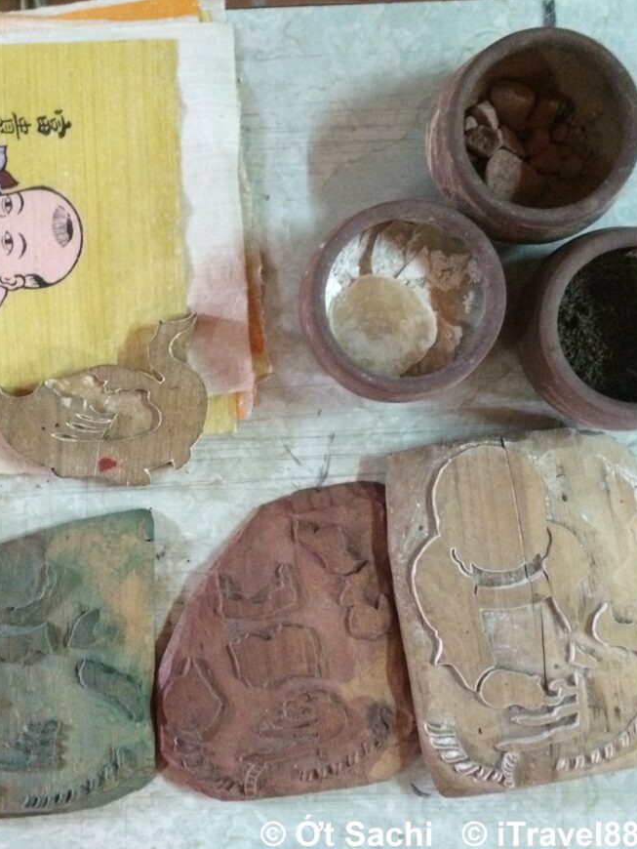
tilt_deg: -86.6
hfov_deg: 36.3
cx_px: 190
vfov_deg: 47.9
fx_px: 956
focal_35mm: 39
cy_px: 426
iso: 500
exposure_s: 1/15
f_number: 2.2
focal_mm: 4.15
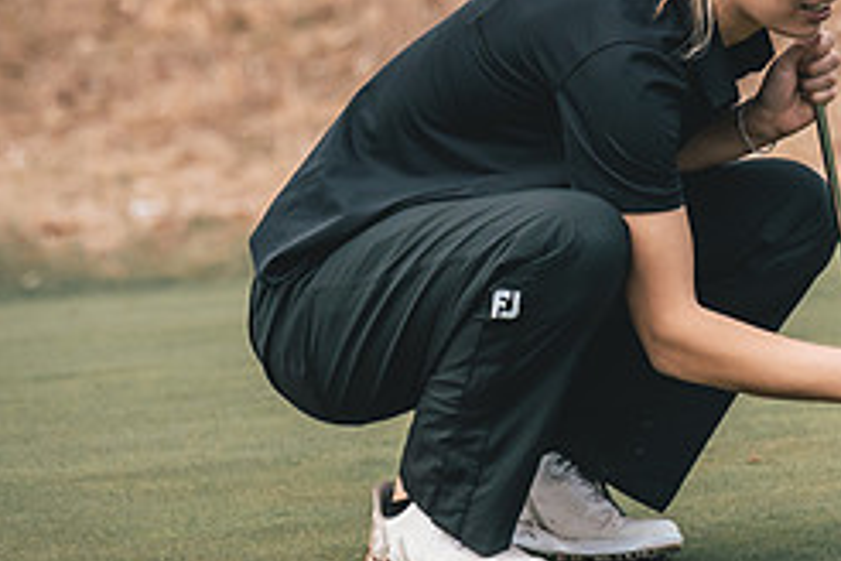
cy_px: 41
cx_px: 820
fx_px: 14319
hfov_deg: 3.4
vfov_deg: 2.2
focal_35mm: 613
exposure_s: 1/2000
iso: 640
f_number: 6.3
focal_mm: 191
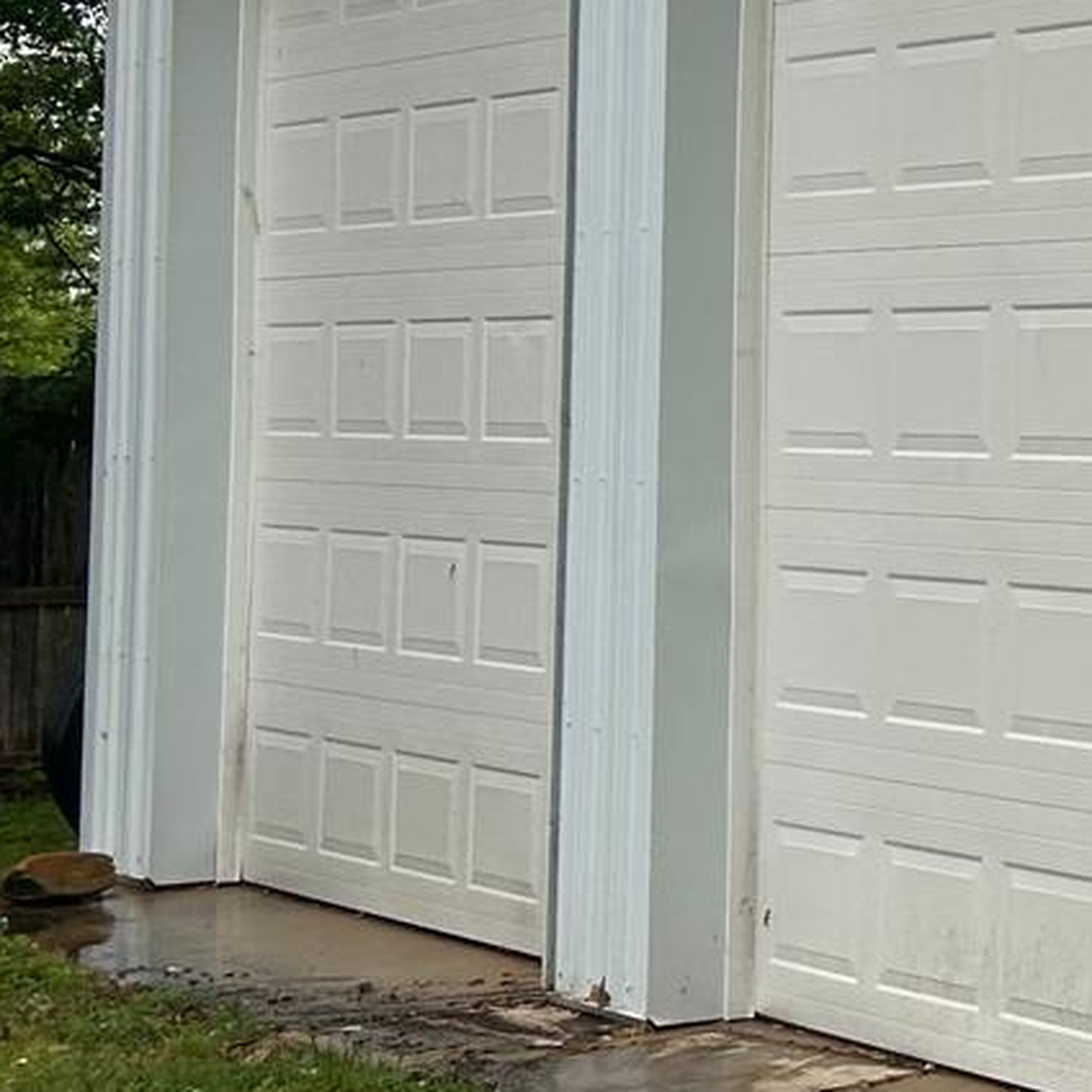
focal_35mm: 111
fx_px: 3962
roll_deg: +2.2
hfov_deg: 13.1
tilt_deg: +1.8
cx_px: 2318
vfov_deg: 15.6
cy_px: 193
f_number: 1.5
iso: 50
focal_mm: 5.7
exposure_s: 1/743
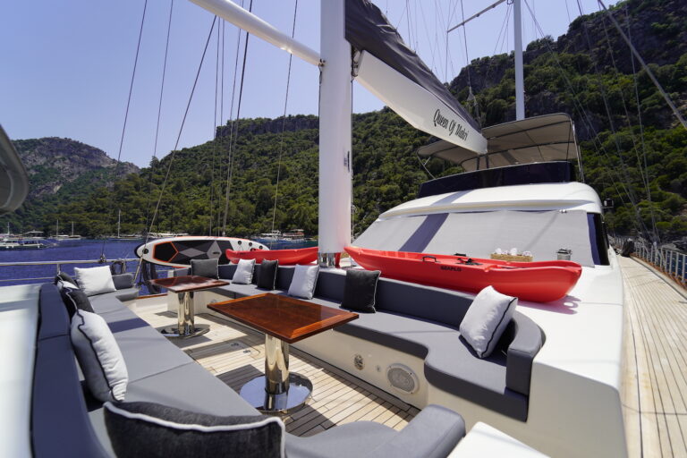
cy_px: 229
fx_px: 267
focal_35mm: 14
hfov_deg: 104.3
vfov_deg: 81.2
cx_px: 344
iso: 100
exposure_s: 1/800
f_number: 5
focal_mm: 14
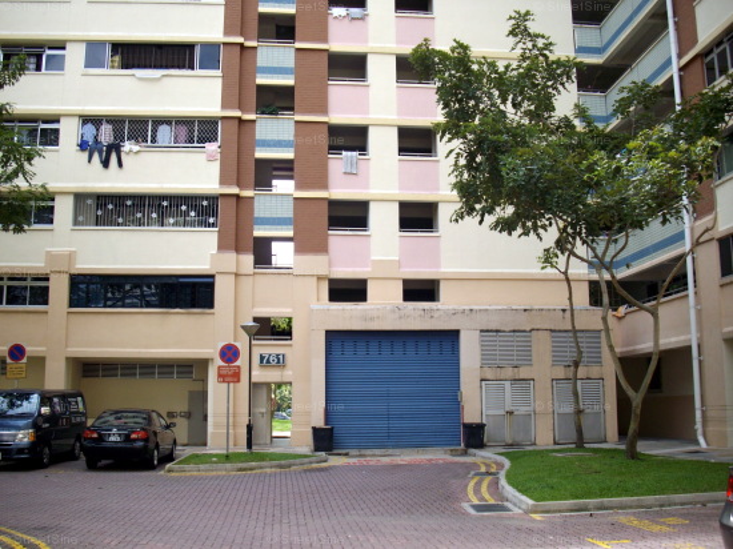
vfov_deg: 38.6
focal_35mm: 37
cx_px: 366
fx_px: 783
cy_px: 274
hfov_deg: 50.2
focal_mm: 6.2
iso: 80
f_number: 5.6
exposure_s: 1/125
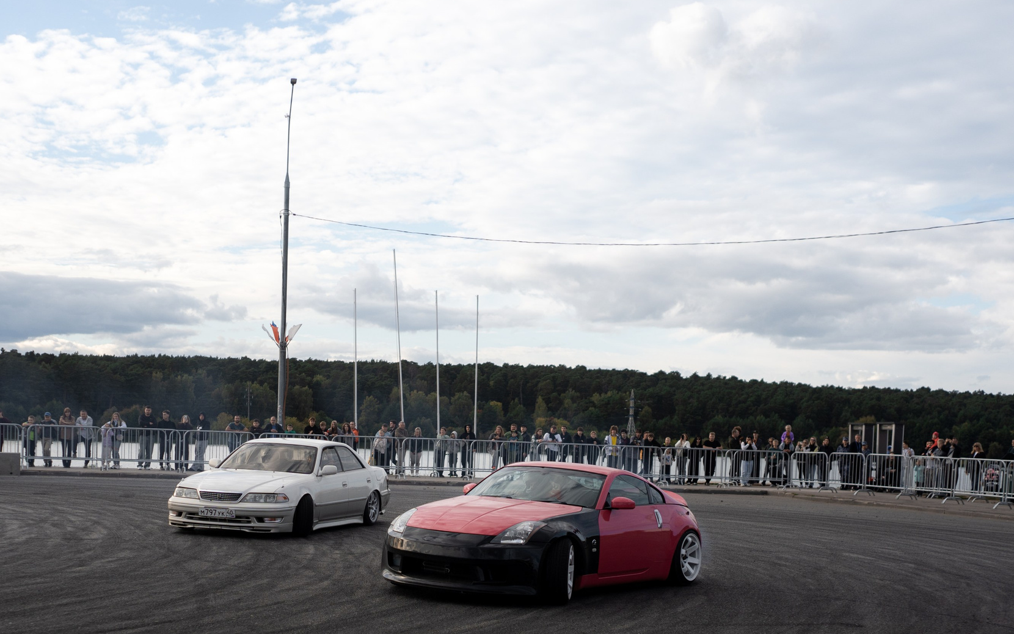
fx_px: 1520
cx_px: 421
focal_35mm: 55
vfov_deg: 23.2
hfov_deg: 36.8
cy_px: 516
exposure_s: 1/2500
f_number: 2.2
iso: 100
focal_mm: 35
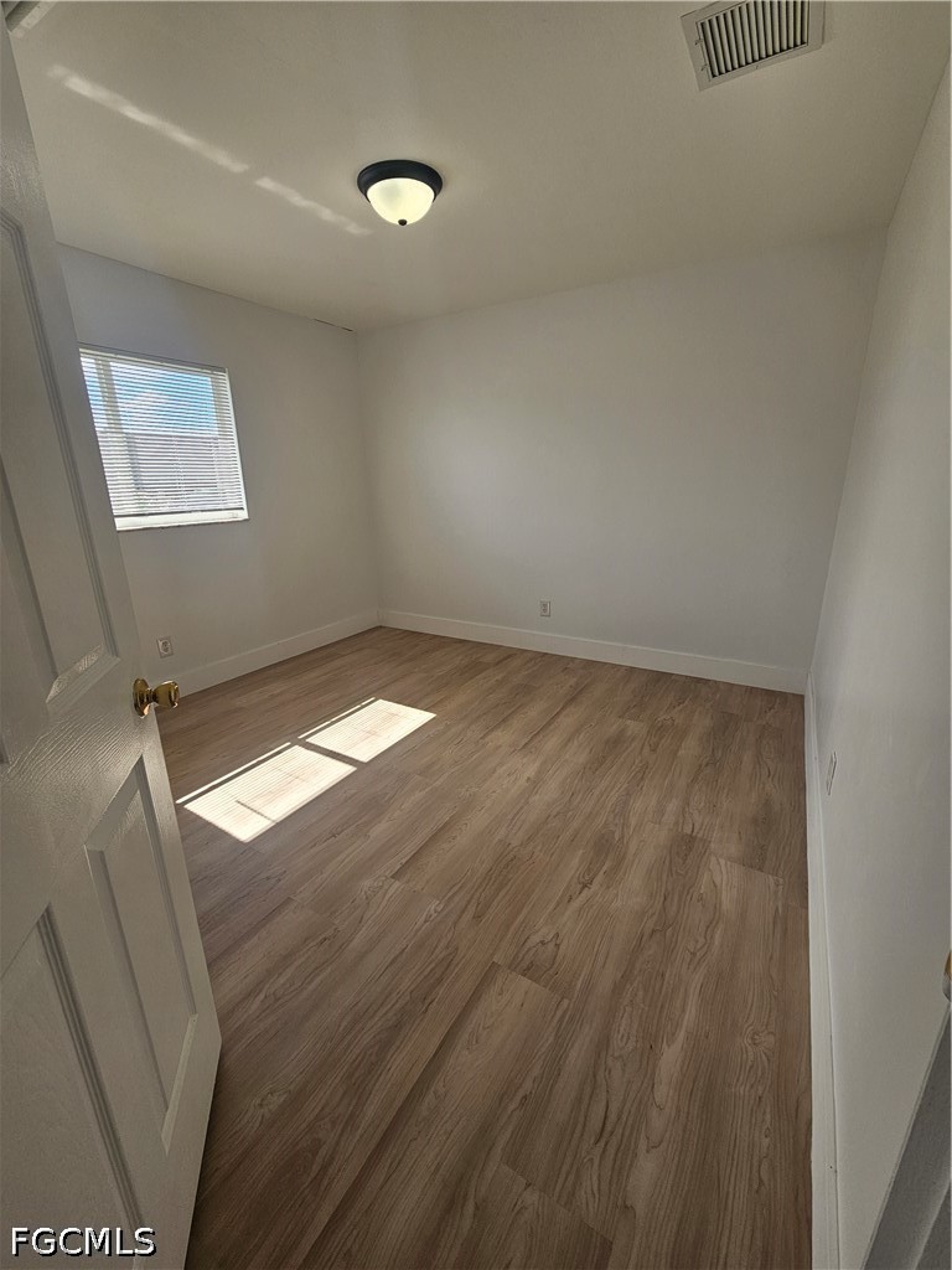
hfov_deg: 89.9
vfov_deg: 106.2
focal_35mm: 13
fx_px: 477
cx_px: 476
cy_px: 635
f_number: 2.2
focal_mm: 2.2
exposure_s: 1/201
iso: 50
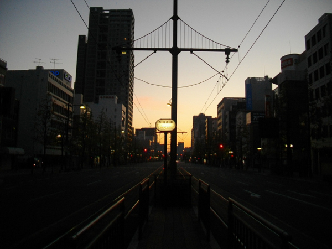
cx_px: 166
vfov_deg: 45.4
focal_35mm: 31
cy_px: 124
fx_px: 297
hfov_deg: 58.4
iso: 200
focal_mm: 5.7
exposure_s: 1/80
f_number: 2.9
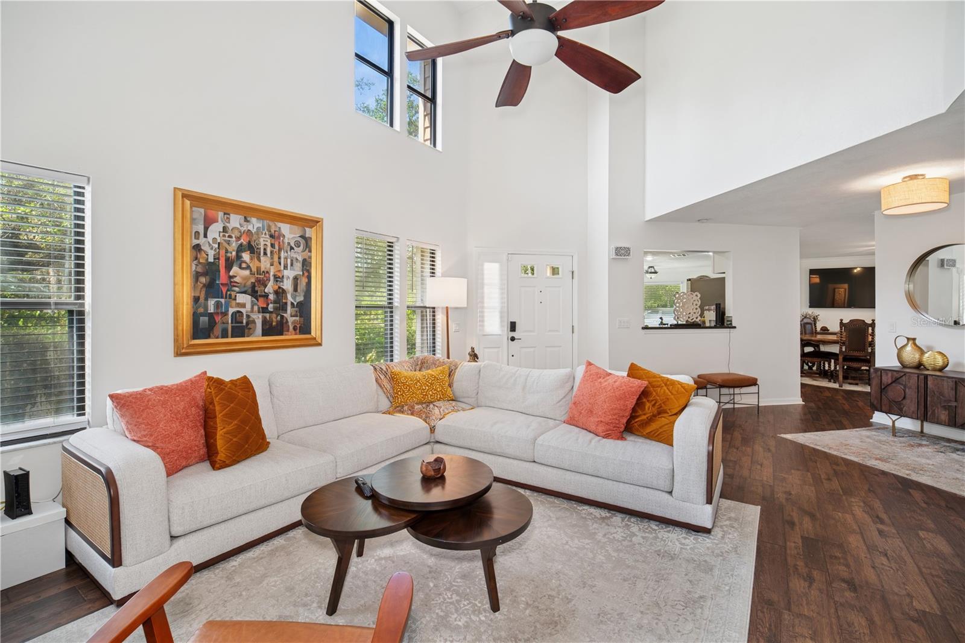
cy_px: 322
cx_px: 482
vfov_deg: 77.3
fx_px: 402
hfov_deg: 100.4
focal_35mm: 15
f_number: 8
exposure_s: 1/6
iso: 200
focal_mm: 15
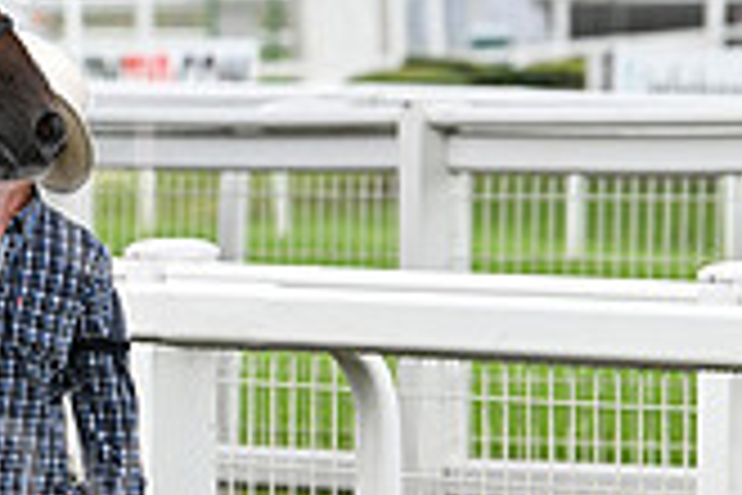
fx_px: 11583
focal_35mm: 562
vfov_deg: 2.4
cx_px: -418
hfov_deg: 3.7
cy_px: 245
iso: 1000
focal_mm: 160
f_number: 5
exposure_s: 1/1600
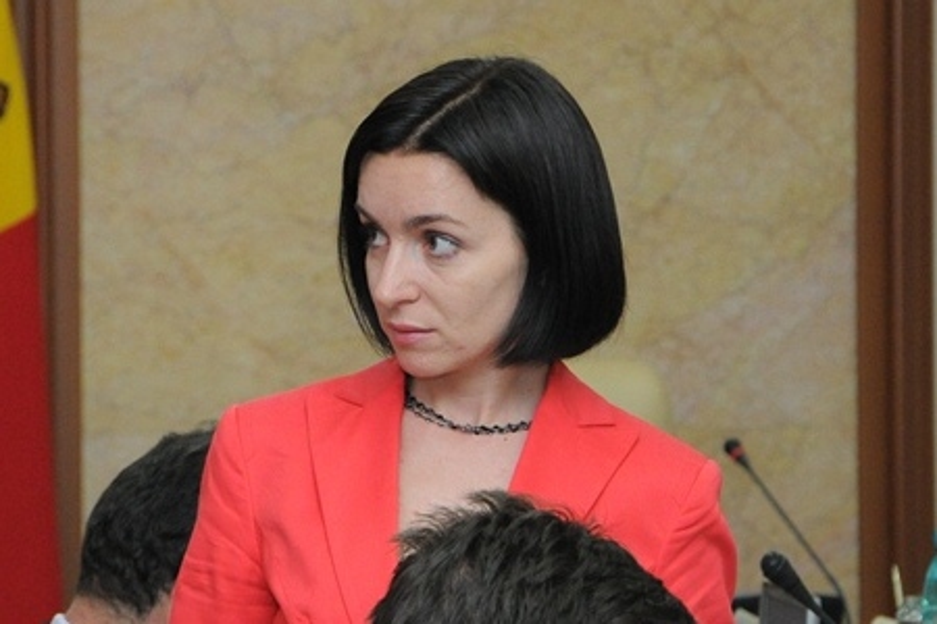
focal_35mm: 120
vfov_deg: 11.4
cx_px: 468
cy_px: 312
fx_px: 3123
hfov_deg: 17.1
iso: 1250
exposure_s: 1/160
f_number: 5.6
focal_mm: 80
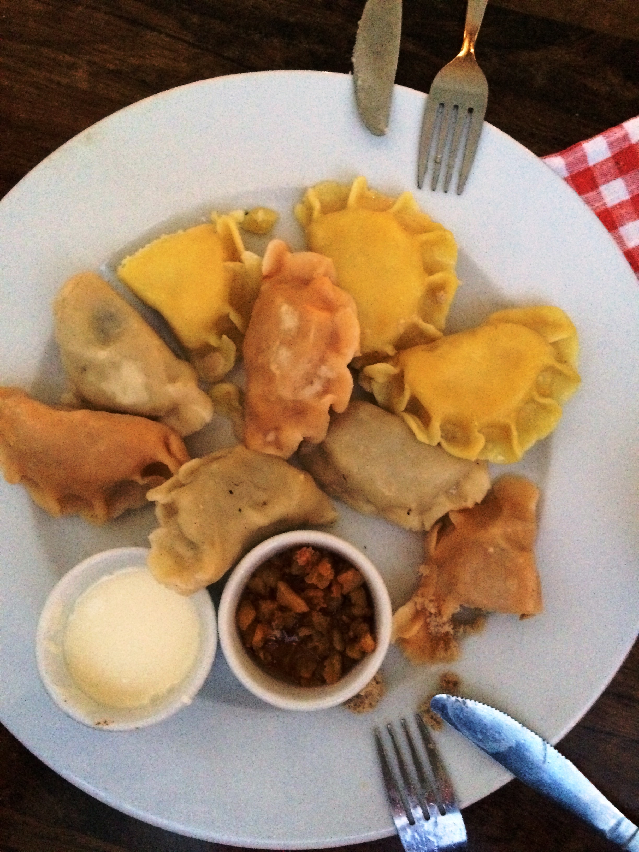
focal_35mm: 29
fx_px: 714
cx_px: 320
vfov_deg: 61.7
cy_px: 426
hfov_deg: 48.2
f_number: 2.2
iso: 640
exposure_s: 1/17
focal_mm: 4.15
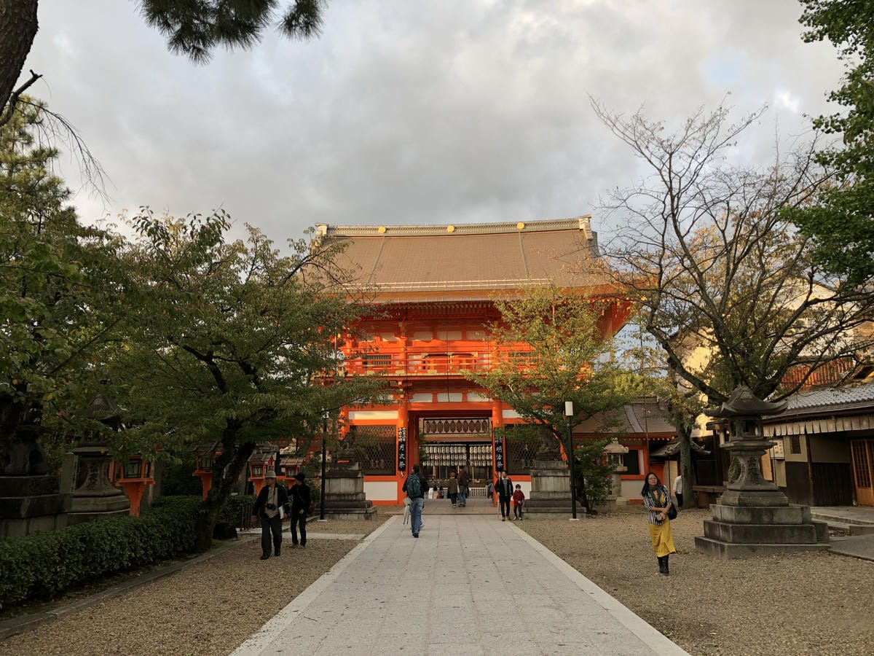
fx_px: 732
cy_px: 328
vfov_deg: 48.2
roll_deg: -0.8
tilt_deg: +10.1
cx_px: 437
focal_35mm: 29
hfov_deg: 61.7
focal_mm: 3.99
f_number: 1.8
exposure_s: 1/122
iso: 20
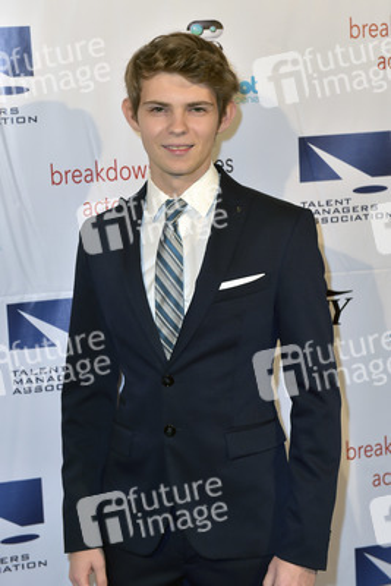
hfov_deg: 22.6
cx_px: 196
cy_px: 293
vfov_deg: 33.4
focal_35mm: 60
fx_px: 977
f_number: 4.5
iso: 400
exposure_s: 1/320
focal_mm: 60
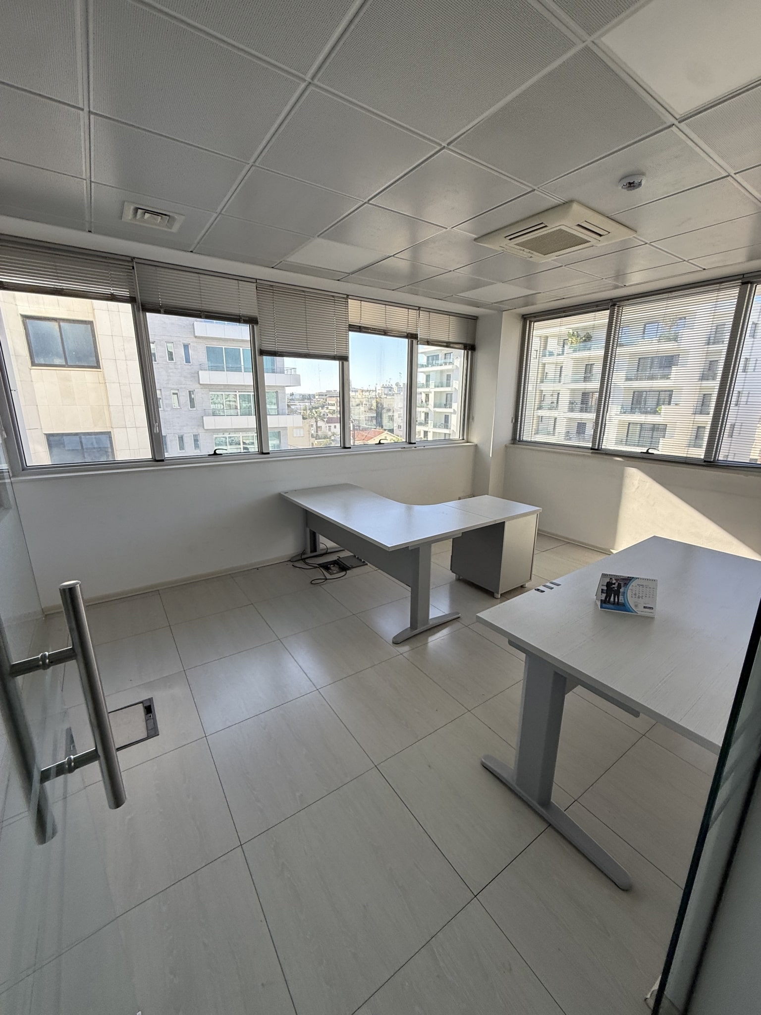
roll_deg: -1.0
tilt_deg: -15.0
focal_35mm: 14
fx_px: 410
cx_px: 380
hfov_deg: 85.7
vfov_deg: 102.1
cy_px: 508
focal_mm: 2.22
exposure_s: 1/233
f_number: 2.2
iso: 64
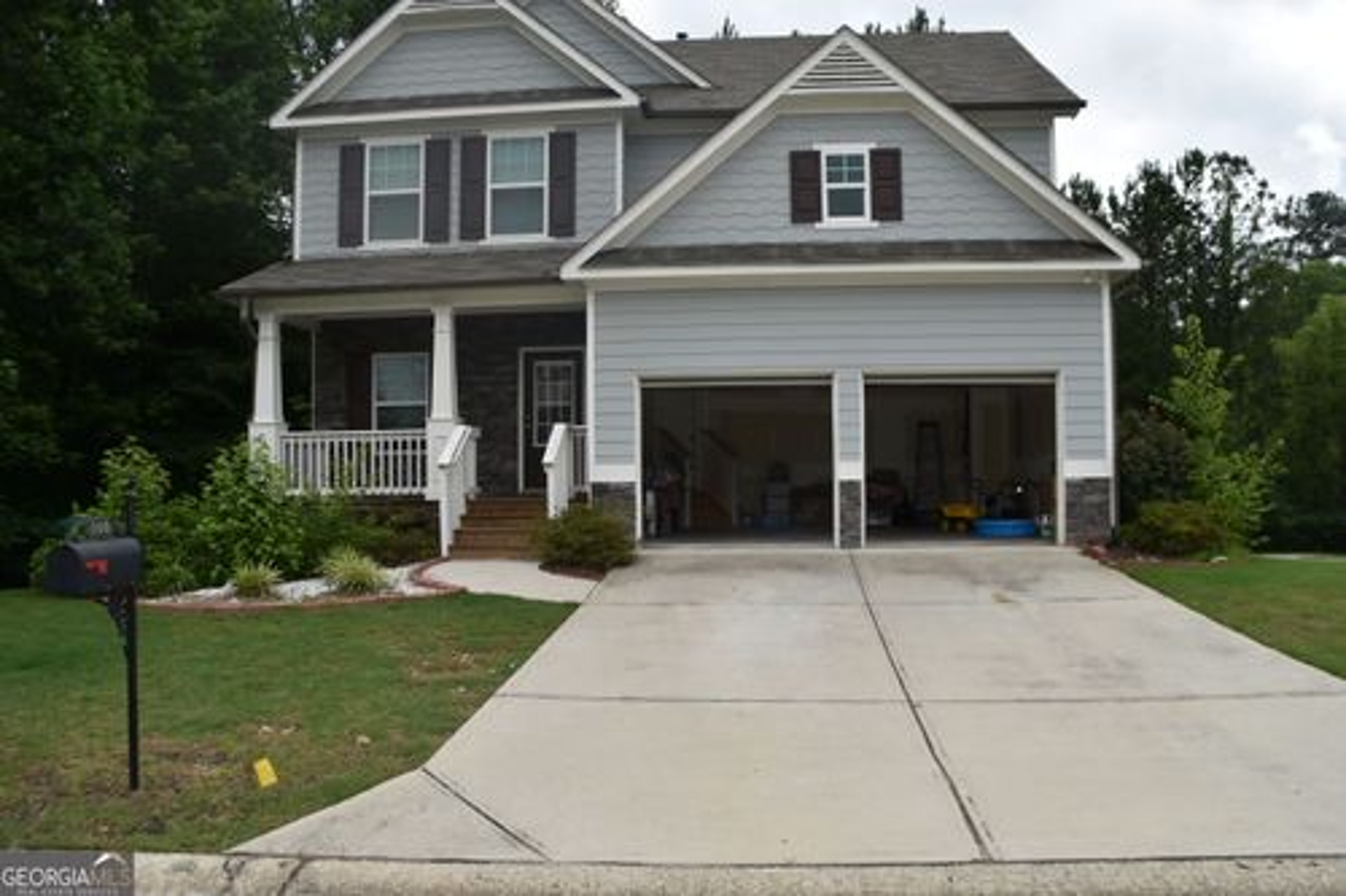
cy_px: 448
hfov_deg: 67.4
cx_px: 673
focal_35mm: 27
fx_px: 1009
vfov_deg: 47.9
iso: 100
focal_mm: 18
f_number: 6.3
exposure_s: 1/250
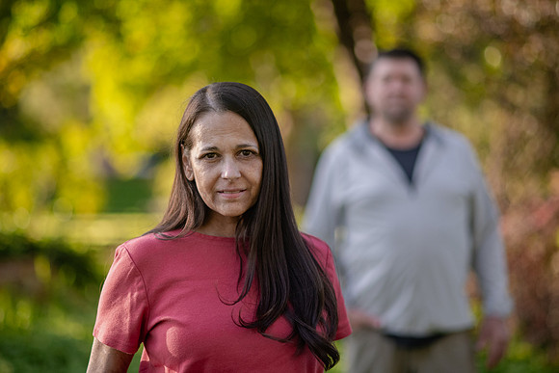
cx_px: 273
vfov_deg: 12.5
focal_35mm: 110
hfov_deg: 18.7
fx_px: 1701
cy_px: 186
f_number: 2
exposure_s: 1/3200
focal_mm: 105
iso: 800
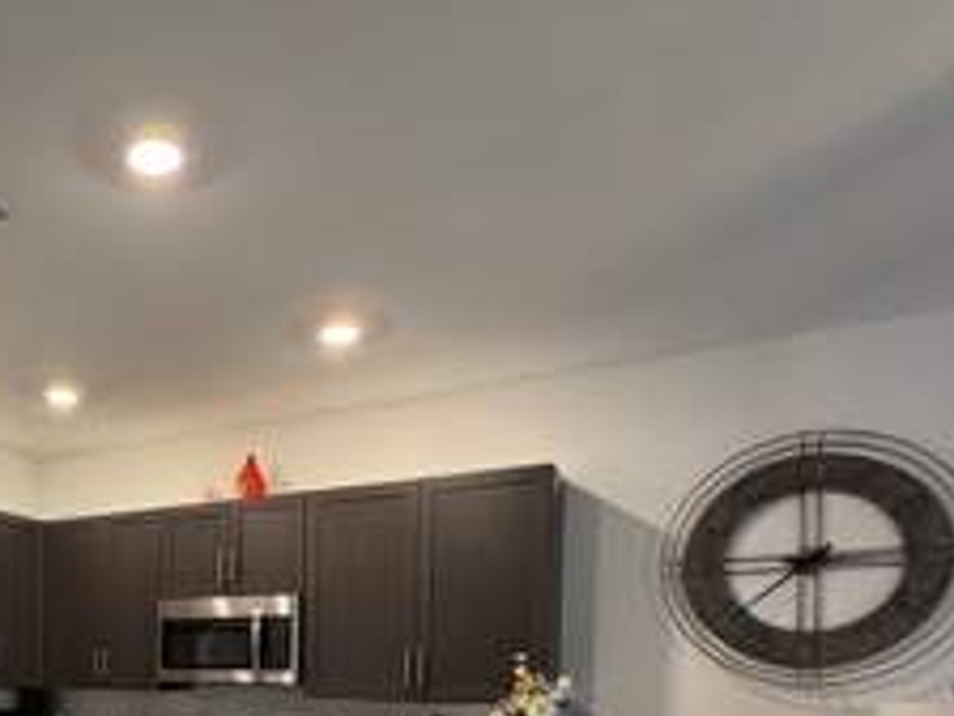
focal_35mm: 30
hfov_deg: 54.3
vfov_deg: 41.7
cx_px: 145
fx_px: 827
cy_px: 686
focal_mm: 2.22
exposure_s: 1/60
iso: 250
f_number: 2.2
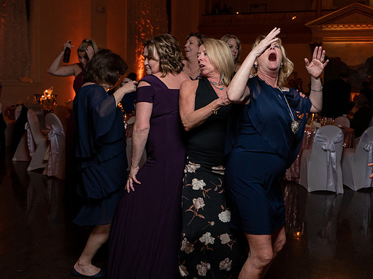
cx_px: 213
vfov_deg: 40.6
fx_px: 377
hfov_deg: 52.5
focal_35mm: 35
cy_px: 121
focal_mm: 27
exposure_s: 1/200
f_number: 4
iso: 2000
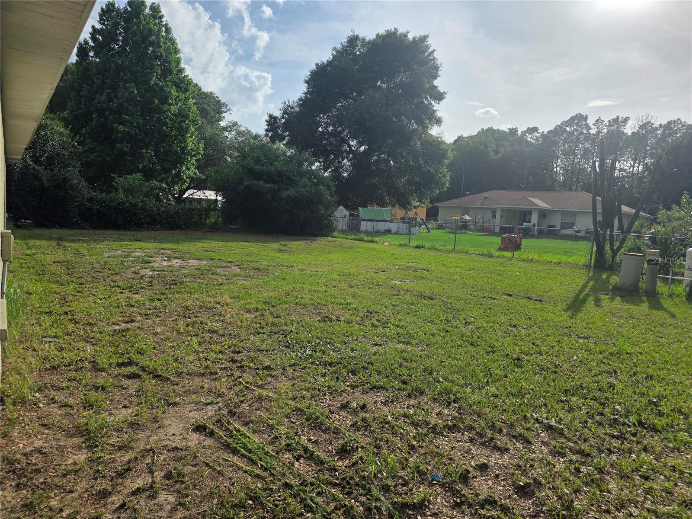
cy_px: 260
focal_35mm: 23
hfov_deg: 73.9
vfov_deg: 58.9
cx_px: 346
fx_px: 460
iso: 40
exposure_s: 1/7944
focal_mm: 6.3
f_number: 1.7
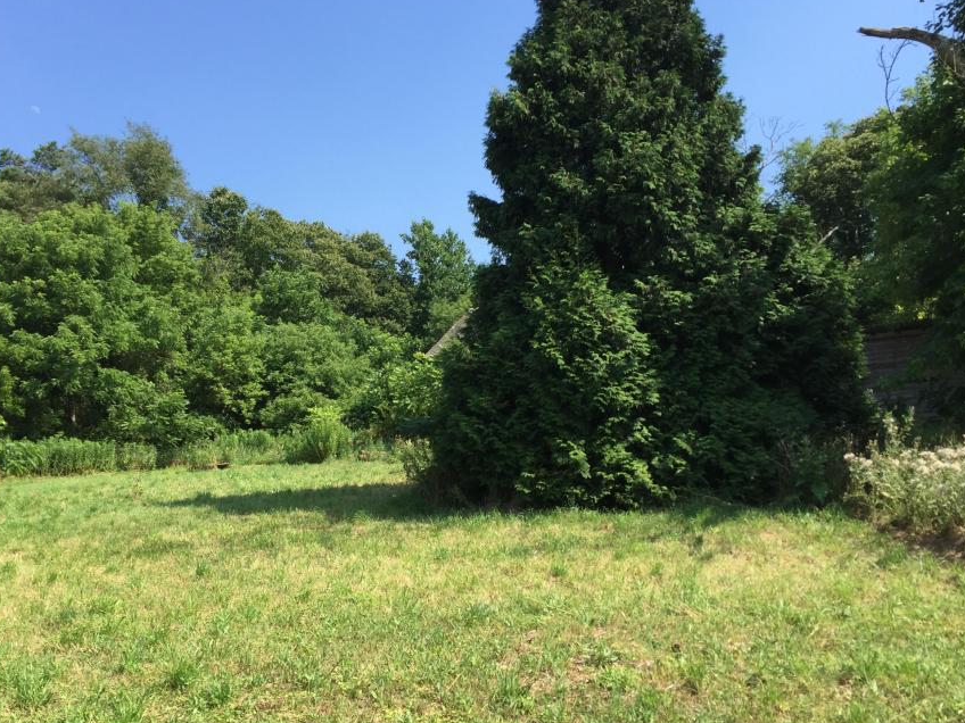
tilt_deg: +7.4
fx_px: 976
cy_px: 406
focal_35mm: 35
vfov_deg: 40.6
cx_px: 406
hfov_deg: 52.4
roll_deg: +0.7
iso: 32
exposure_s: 1/1068
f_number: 2.2
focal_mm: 4.15
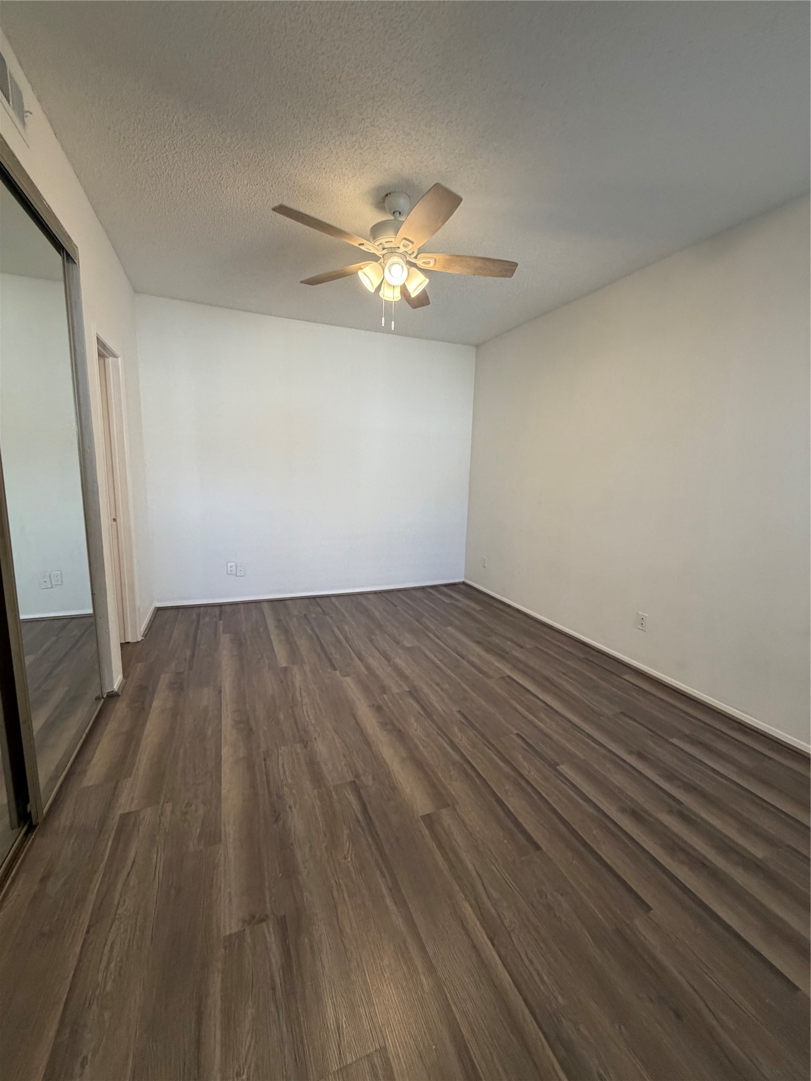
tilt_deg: -8.4
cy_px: 540
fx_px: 437
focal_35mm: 14
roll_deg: -2.7
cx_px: 406
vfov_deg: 102.1
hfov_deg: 85.7
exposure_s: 1/120
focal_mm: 2.22
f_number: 2.2
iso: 320
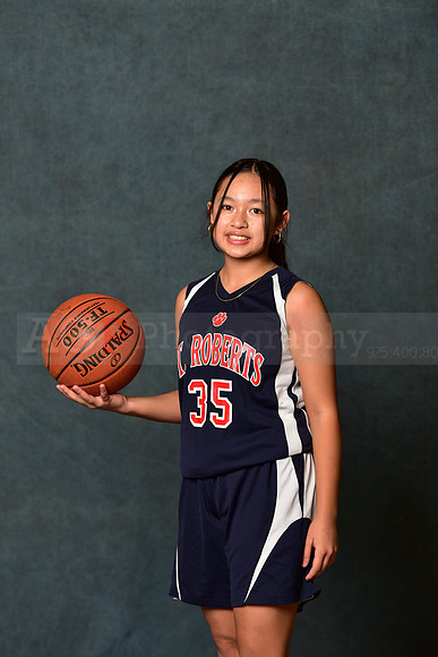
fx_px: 2116
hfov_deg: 11.8
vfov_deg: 17.6
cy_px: 328
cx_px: 219
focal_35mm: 116
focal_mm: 116
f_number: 4.5
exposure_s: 1/200
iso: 200
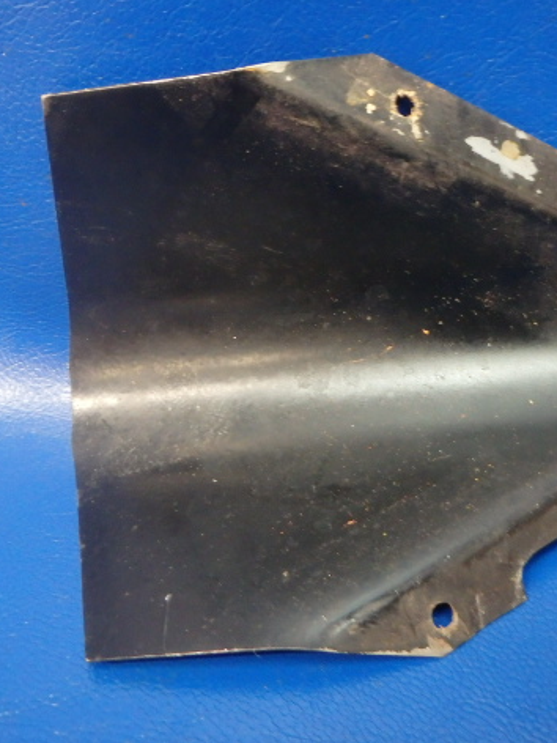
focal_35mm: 38
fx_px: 815
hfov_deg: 37.7
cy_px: 373
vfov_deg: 49.0
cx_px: 305
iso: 800
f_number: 3.9
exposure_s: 1/15
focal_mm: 5
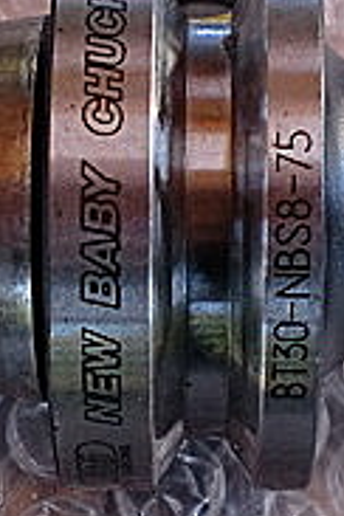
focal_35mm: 127
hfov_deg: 10.8
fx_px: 1820
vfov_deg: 16.1
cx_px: 197
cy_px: 285
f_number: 3.1
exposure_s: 1/60
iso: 160
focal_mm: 6.3
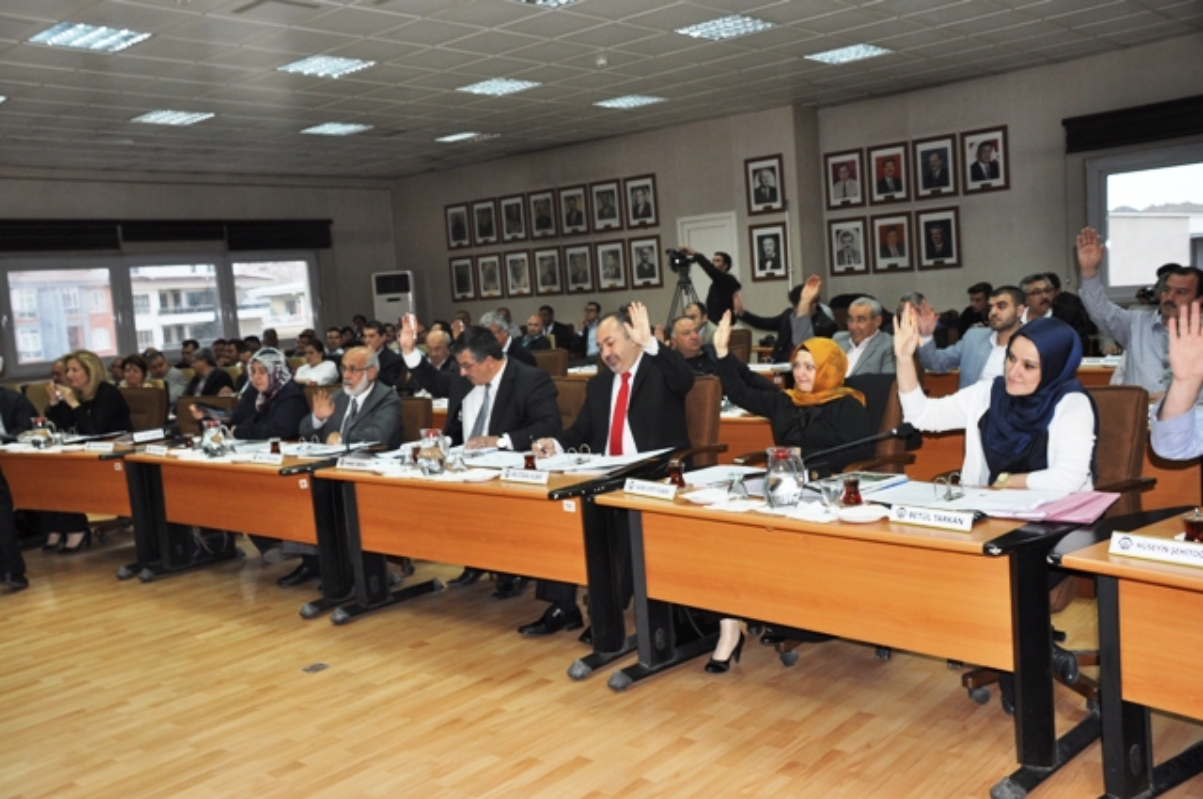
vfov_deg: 39.9
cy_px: 400
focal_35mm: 33
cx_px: 602
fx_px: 1101
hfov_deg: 57.3
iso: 640
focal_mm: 22
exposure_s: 1/60
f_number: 3.8
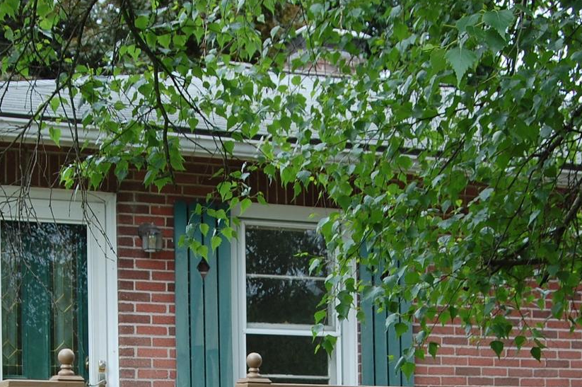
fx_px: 1567
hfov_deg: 21.0
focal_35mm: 97
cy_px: 452
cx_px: 235
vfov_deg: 13.7
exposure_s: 1/160
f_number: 6.3
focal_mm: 26
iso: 200
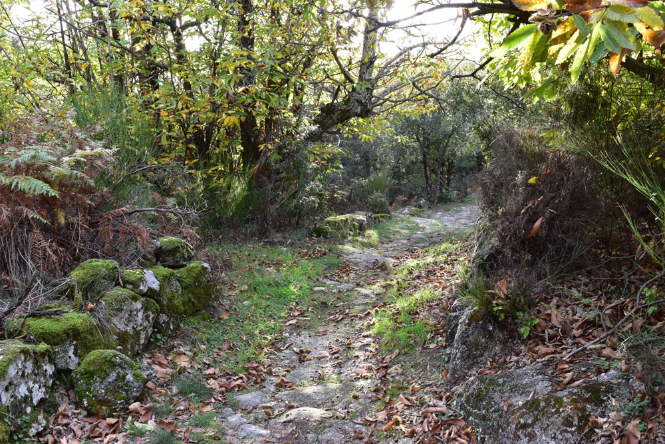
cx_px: 332
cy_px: 222
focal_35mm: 30
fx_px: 554
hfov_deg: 61.9
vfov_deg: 43.6
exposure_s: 1/30
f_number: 10
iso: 400
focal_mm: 20
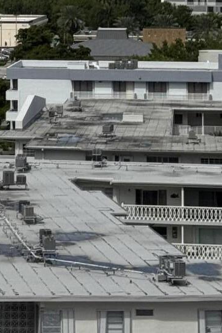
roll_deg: +0.3
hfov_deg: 7.3
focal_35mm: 184
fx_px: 1702
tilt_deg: +0.4
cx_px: -122
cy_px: -35
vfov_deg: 11.0
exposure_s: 1/10526
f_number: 1.78
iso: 64
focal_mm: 6.76
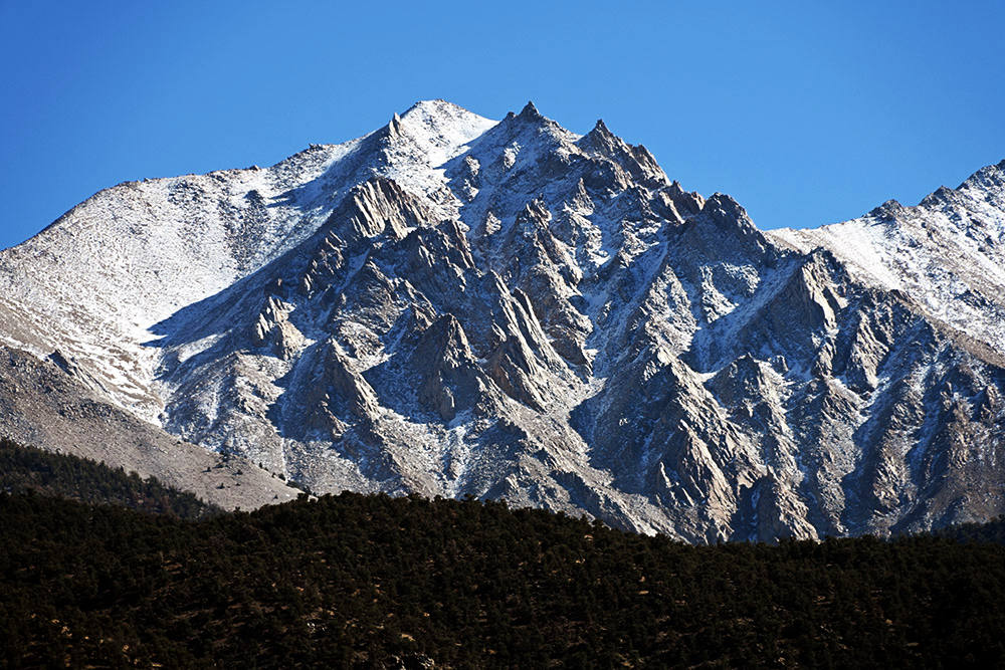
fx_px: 8376
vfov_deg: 4.6
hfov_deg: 6.9
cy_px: 335
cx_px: 502
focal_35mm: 300
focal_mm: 300
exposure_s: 1/400
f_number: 10
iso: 200
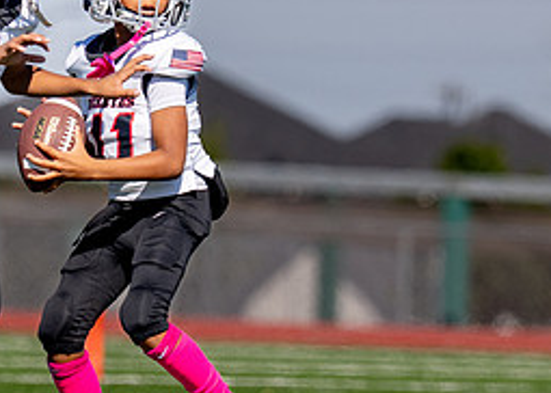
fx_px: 10232
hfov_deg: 3.1
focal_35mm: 654
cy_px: 171
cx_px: 245
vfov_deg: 2.2
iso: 250
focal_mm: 157
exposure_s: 1/6400
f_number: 2.8
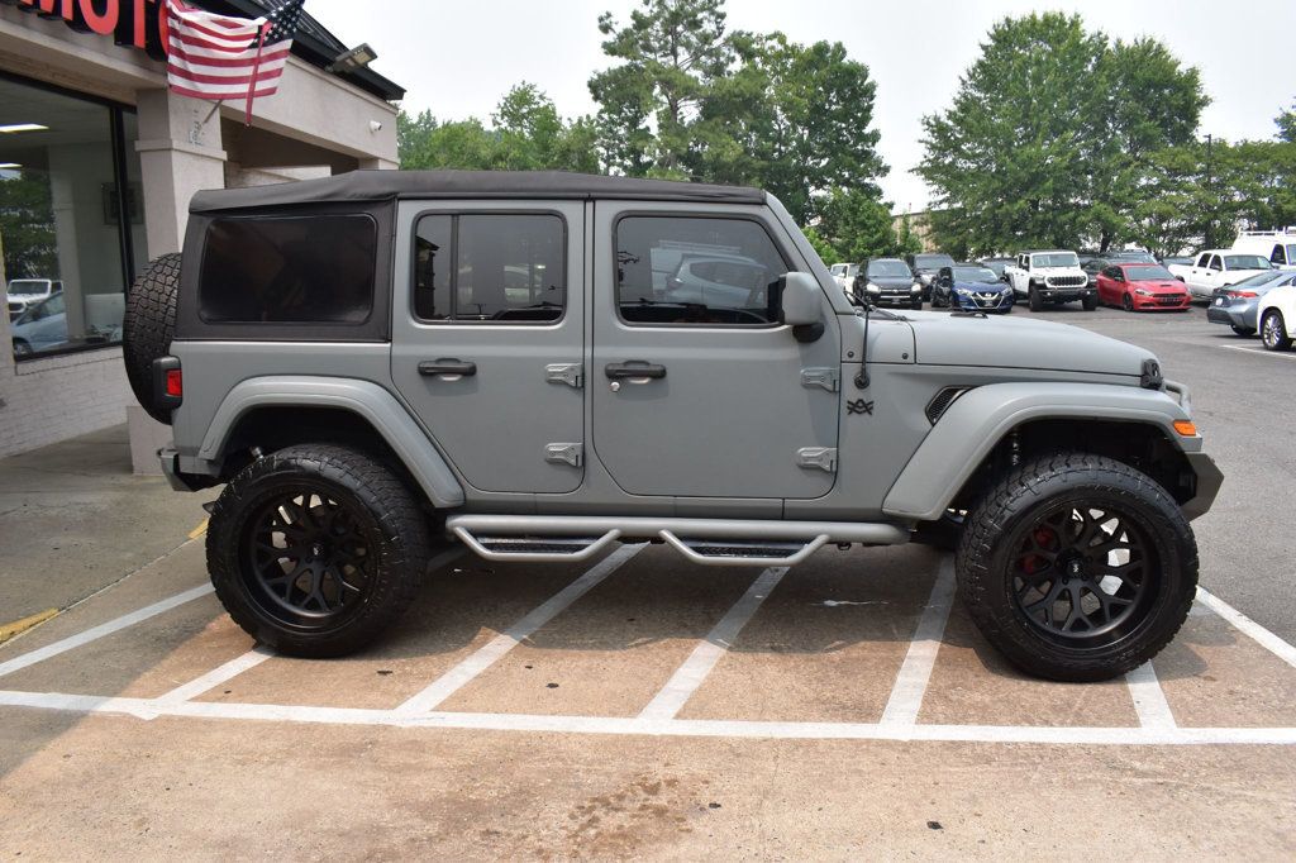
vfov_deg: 47.9
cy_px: 432
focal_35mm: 27
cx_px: 648
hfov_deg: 67.4
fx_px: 972
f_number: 11
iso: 400
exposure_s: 1/400
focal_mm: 18
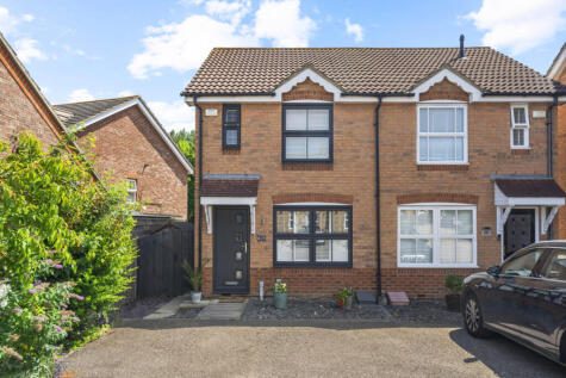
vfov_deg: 52.2
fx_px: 385
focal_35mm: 24
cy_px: 189
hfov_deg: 72.6
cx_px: 283
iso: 320
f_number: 7.1
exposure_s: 1/200
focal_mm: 24.5
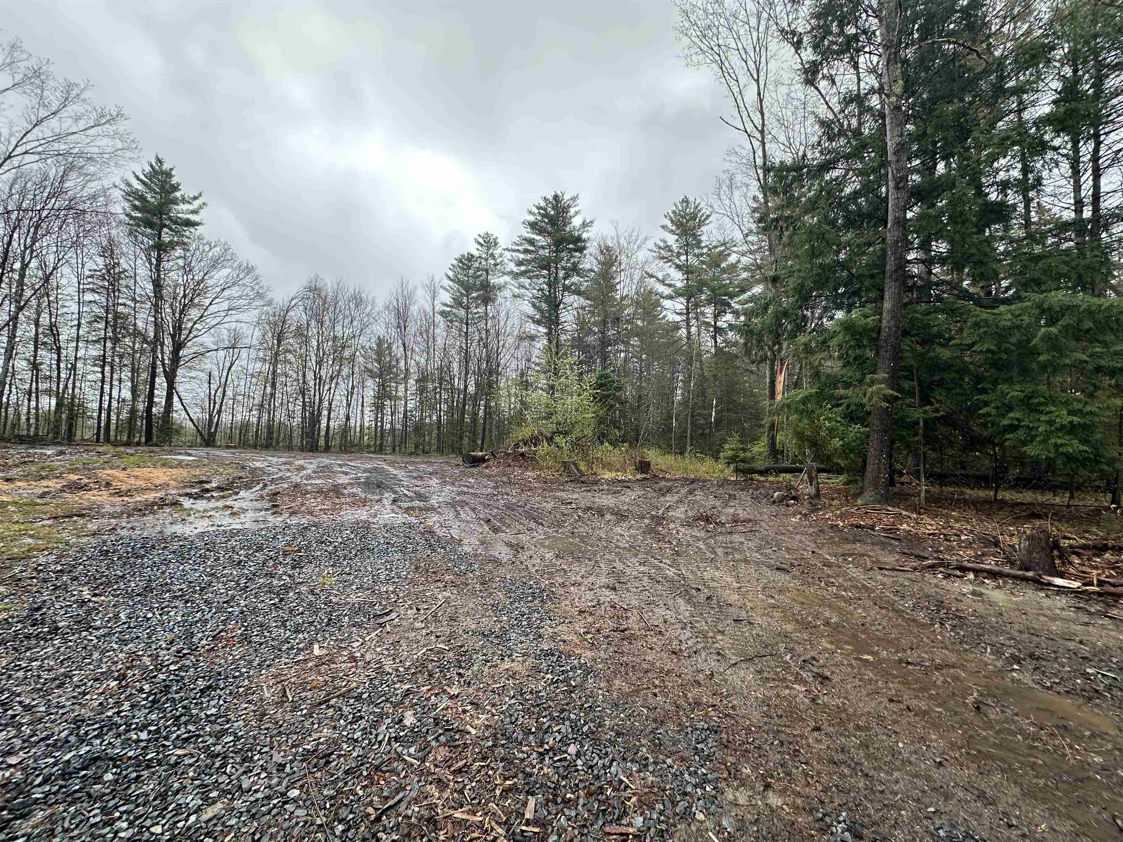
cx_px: 562
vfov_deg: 85.7
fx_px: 454
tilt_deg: +4.1
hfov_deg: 102.1
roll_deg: -1.6
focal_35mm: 14
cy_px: 421
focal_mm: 2.22
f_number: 2.2
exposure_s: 1/99
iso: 50
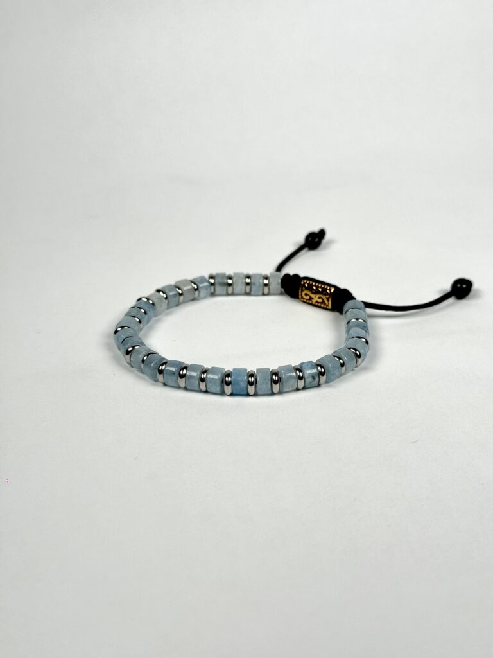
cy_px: 329
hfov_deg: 30.3
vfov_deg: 39.7
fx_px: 911
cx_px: 246
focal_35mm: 48
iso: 64
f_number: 1.78
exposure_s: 1/9009
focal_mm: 6.76
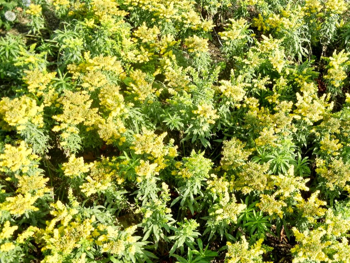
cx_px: 175
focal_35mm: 30
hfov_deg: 60.0
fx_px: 303
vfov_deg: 46.8
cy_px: 132
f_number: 3.5
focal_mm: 5.4
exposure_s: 1/398
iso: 160
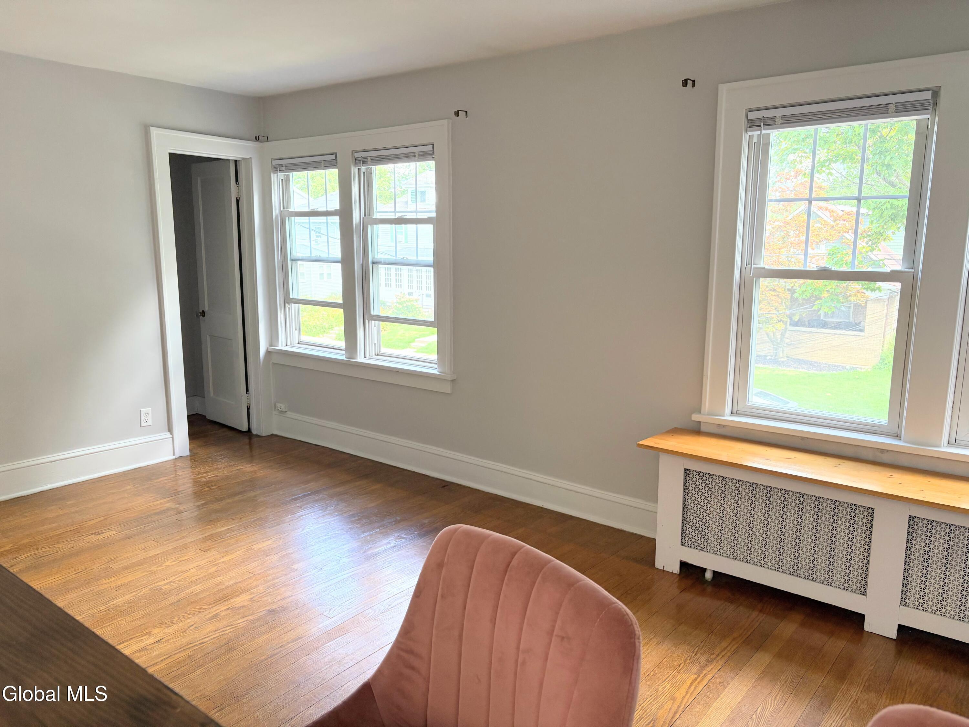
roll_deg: -0.5
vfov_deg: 53.1
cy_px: 364
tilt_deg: -10.2
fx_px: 728
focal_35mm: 26
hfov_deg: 67.3
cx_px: 484
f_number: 1.6
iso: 125
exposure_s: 1/127
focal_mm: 5.96
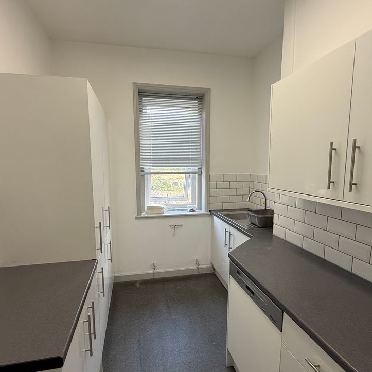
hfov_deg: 77.7
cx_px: 180
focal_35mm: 19
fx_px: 231
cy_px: 192
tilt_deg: -7.2
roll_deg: +0.0
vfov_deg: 77.7
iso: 100
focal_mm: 2.22
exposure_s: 1/100
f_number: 2.2
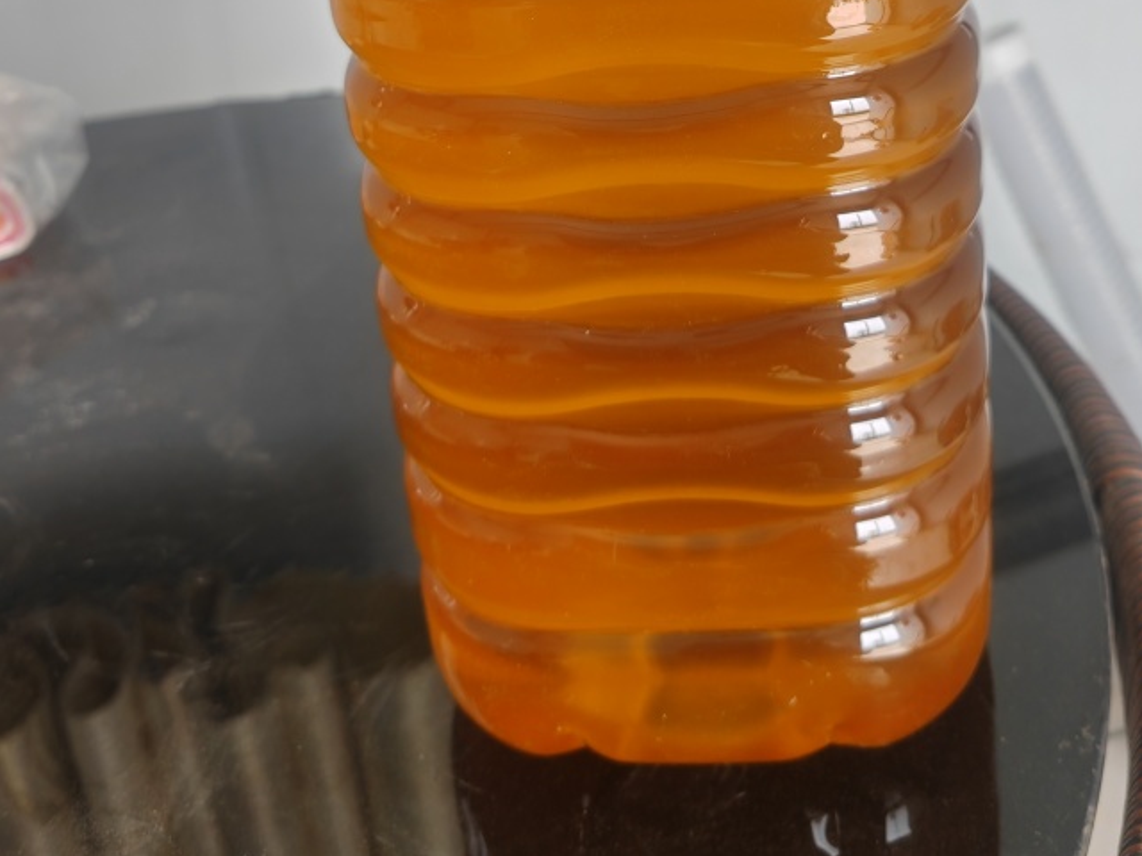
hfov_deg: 41.9
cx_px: 682
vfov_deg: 29.6
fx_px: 1485
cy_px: -40
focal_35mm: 45
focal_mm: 6.12
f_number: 1.9
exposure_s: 1/100
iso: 80
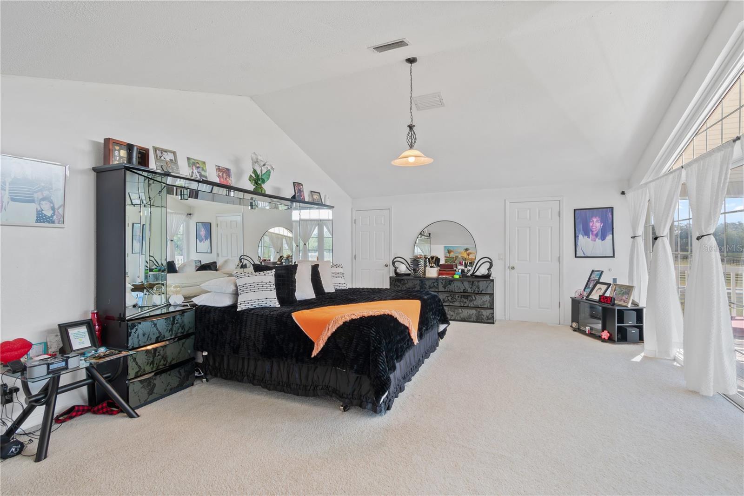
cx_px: 372
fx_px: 310
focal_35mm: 15
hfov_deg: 100.4
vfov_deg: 77.3
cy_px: 248
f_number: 9
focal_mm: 10
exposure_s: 1/2.5
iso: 250
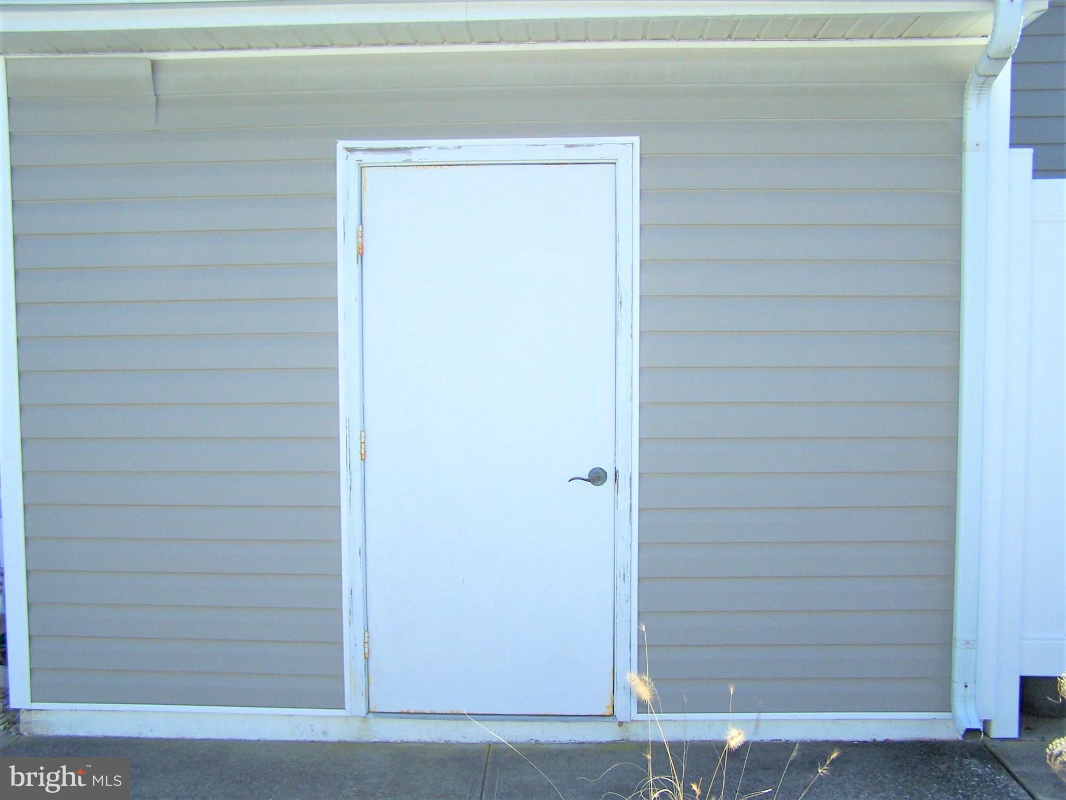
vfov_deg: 37.7
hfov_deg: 49.0
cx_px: 533
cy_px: 400
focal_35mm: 38
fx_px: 1170
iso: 80
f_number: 2.8
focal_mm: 6.3
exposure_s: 1/750
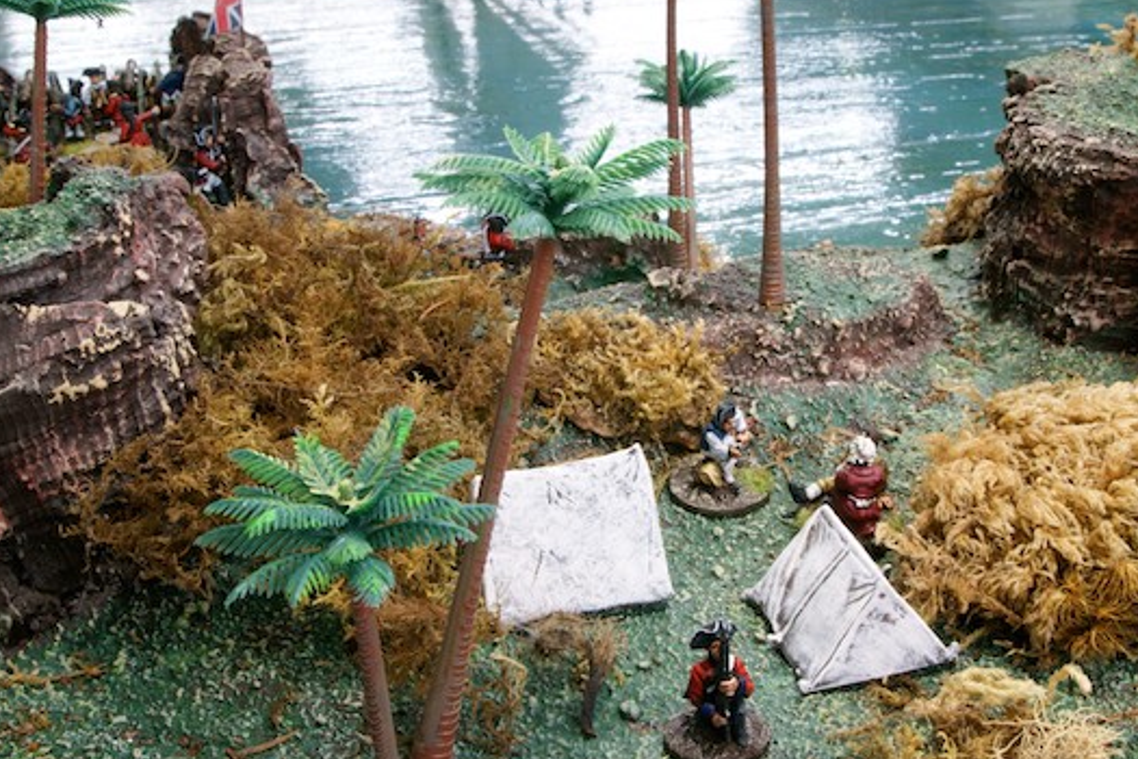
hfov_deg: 48.3
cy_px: 338
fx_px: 1264
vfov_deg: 33.4
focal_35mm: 40
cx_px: 663
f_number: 20
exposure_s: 2
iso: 100
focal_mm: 20
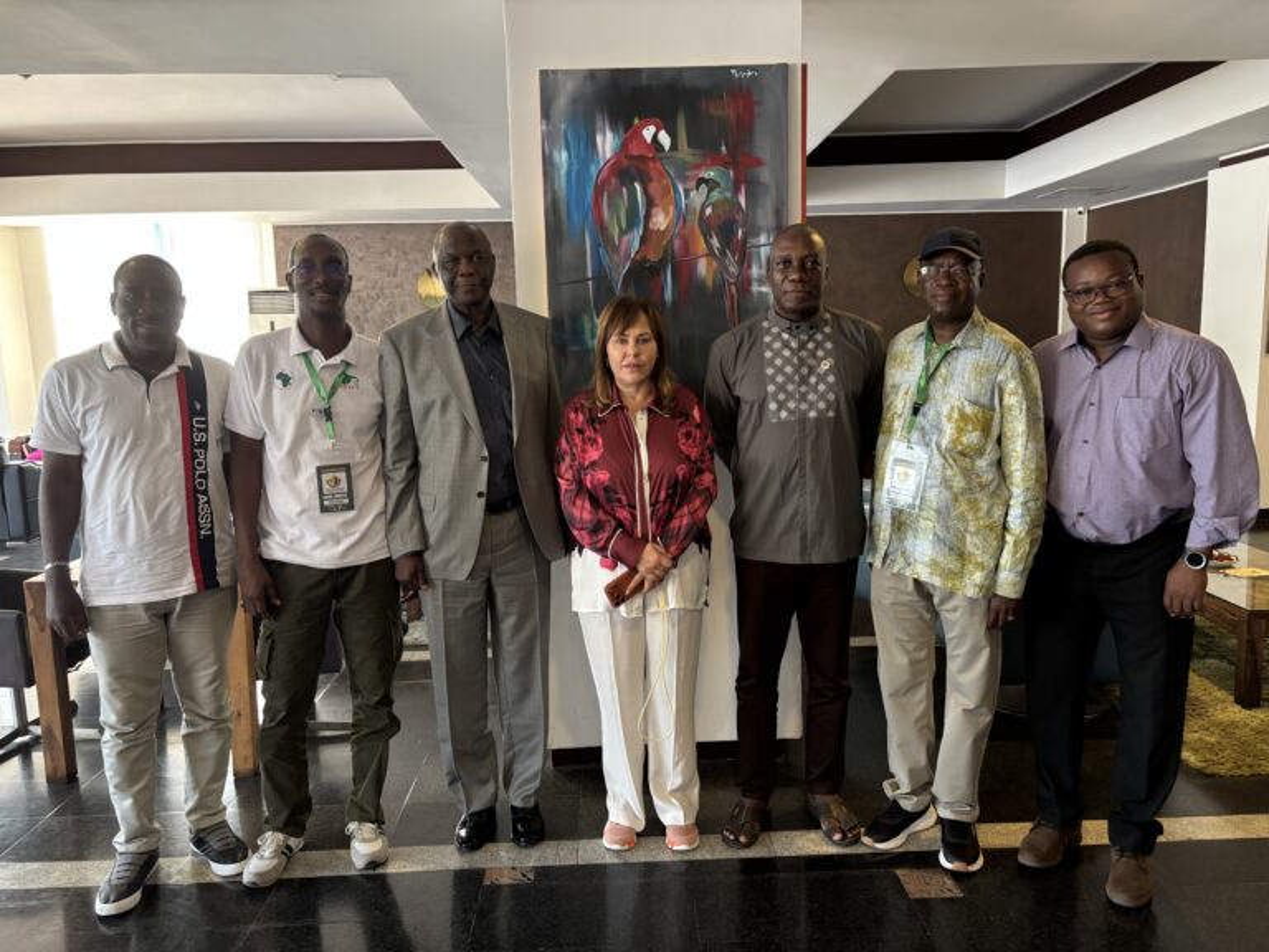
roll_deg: +1.8
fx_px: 953
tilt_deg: -7.6
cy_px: 476
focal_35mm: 26
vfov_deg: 53.1
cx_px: 634
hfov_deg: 67.3
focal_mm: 5.96
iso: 320
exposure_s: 1/50
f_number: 1.6
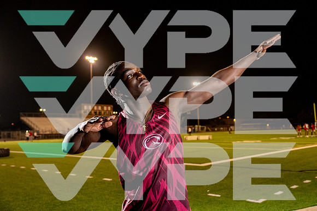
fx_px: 317
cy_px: 106
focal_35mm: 36
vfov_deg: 36.9
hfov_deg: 53.1
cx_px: 158
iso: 800
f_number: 4
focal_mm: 36
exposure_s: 1/250
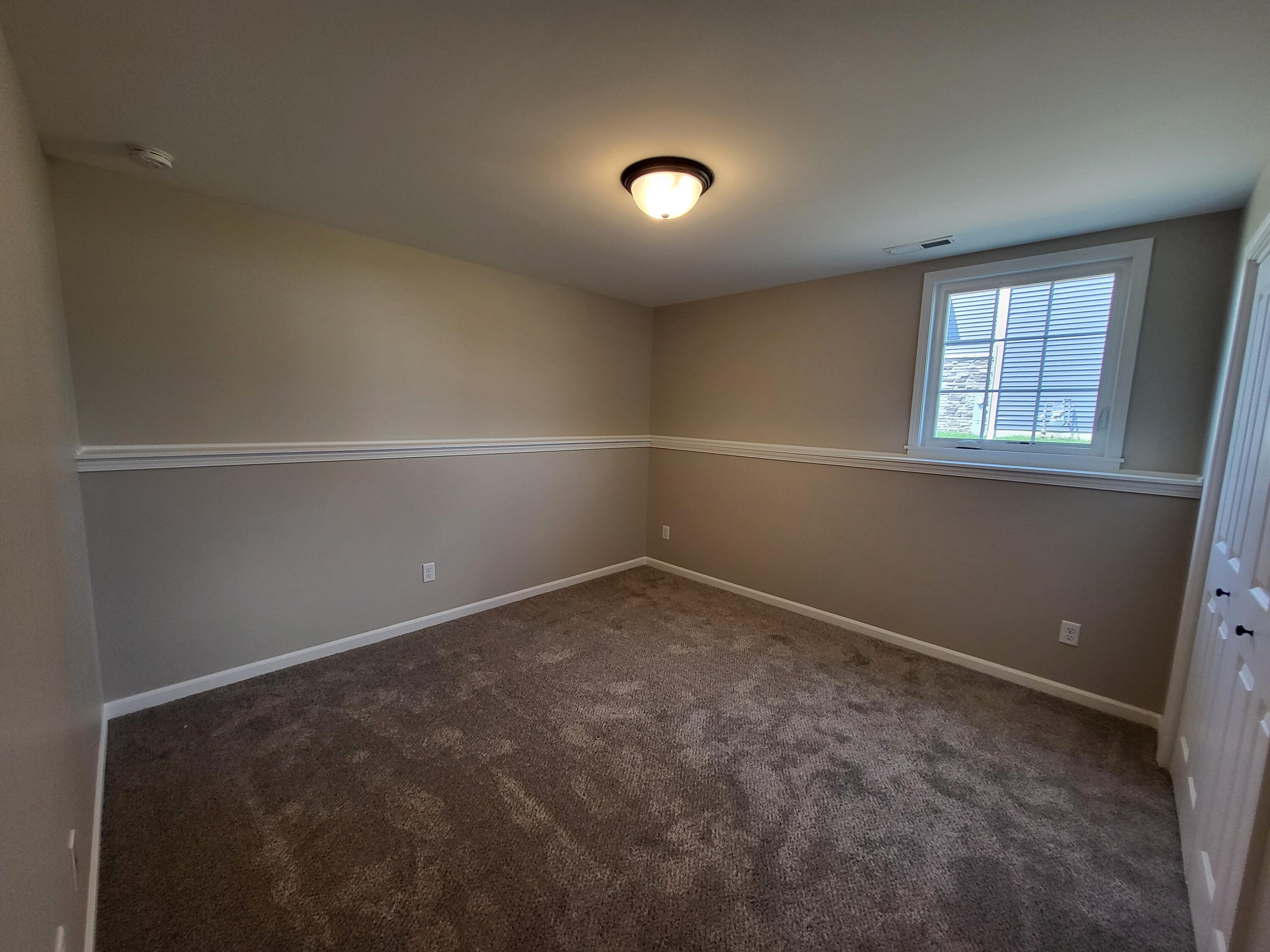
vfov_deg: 89.9
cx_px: 635
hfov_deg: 106.2
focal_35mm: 13
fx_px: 477
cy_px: 476
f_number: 2.2
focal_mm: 1.74
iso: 125
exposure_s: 1/60
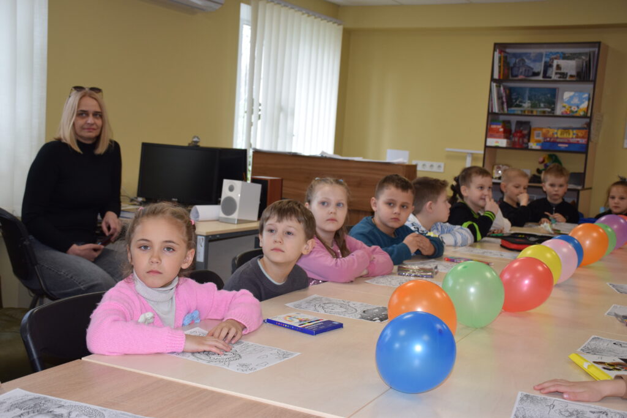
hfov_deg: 41.1
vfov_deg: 28.1
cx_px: 314
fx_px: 836
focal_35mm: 48
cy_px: 209
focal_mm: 32
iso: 640
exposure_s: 1/125
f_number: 5.6
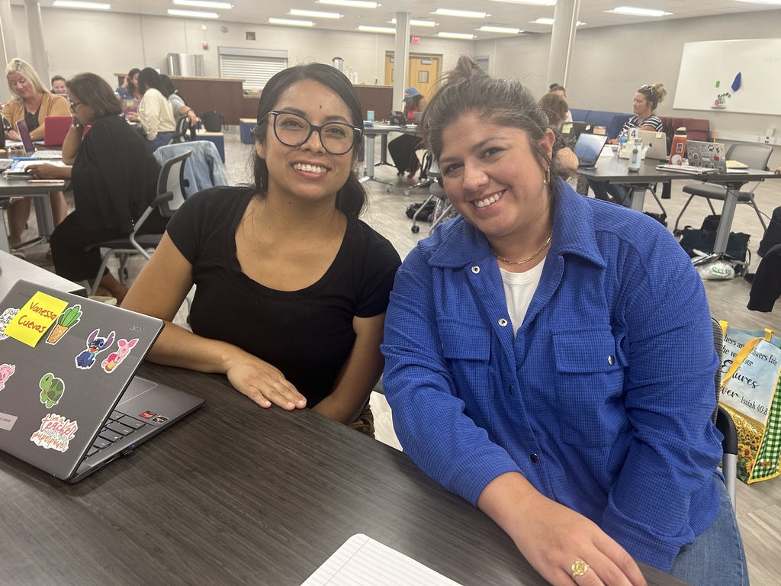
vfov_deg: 53.1
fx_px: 587
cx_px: 390
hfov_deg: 67.3
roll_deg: -1.9
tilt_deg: -18.4
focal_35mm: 26
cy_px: 293
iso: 125
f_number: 1.5
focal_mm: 5.7
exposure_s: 1/100
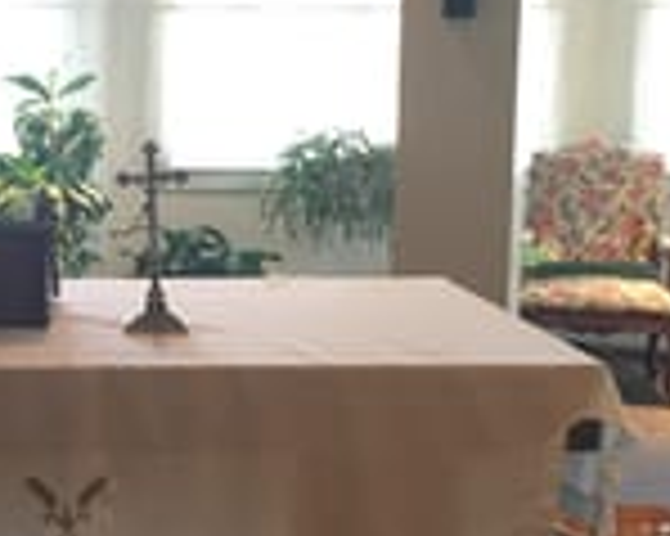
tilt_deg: -8.6
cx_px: 81
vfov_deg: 20.1
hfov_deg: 24.4
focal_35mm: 76
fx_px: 1506
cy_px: 288
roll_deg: -0.5
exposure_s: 1/30
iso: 125
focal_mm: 4.15
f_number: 2.2
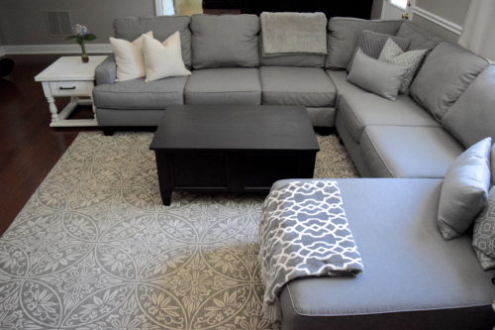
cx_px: 248
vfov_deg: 47.9
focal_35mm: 27
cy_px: 165
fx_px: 371
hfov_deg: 67.4
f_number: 4
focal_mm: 18
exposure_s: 1/200
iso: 3200
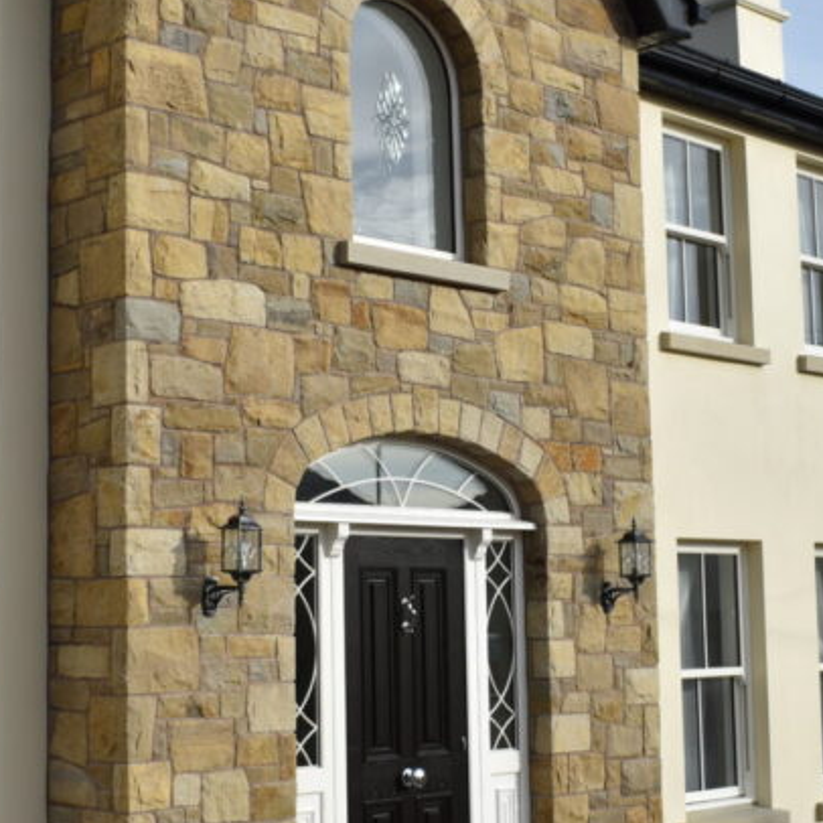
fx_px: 1747
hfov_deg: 26.5
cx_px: 385
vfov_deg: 26.5
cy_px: 414
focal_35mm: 65
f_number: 9
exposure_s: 1/320
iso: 100
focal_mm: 23
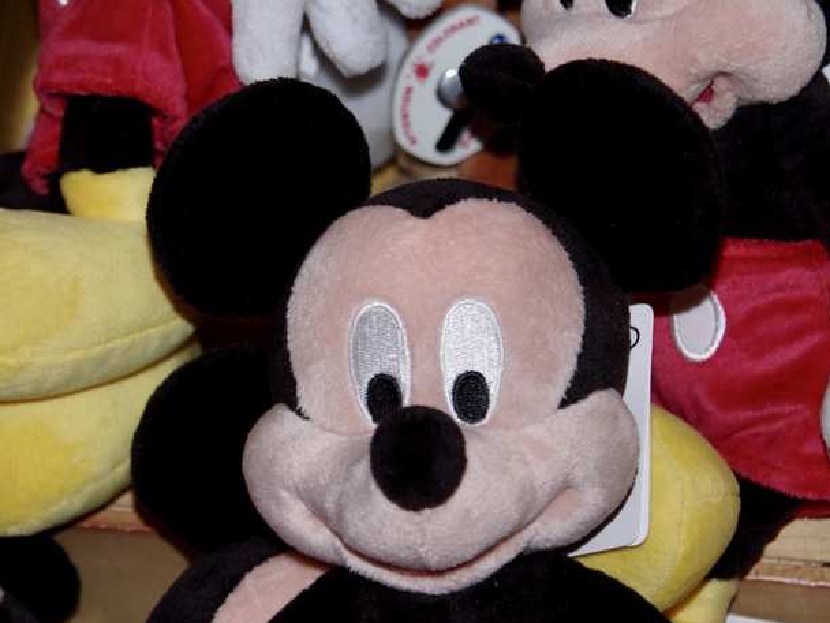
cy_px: 277
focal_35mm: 177
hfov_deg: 11.2
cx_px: 244
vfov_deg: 8.4
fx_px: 4244
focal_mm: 75
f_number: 5.6
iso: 200
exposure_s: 1/50
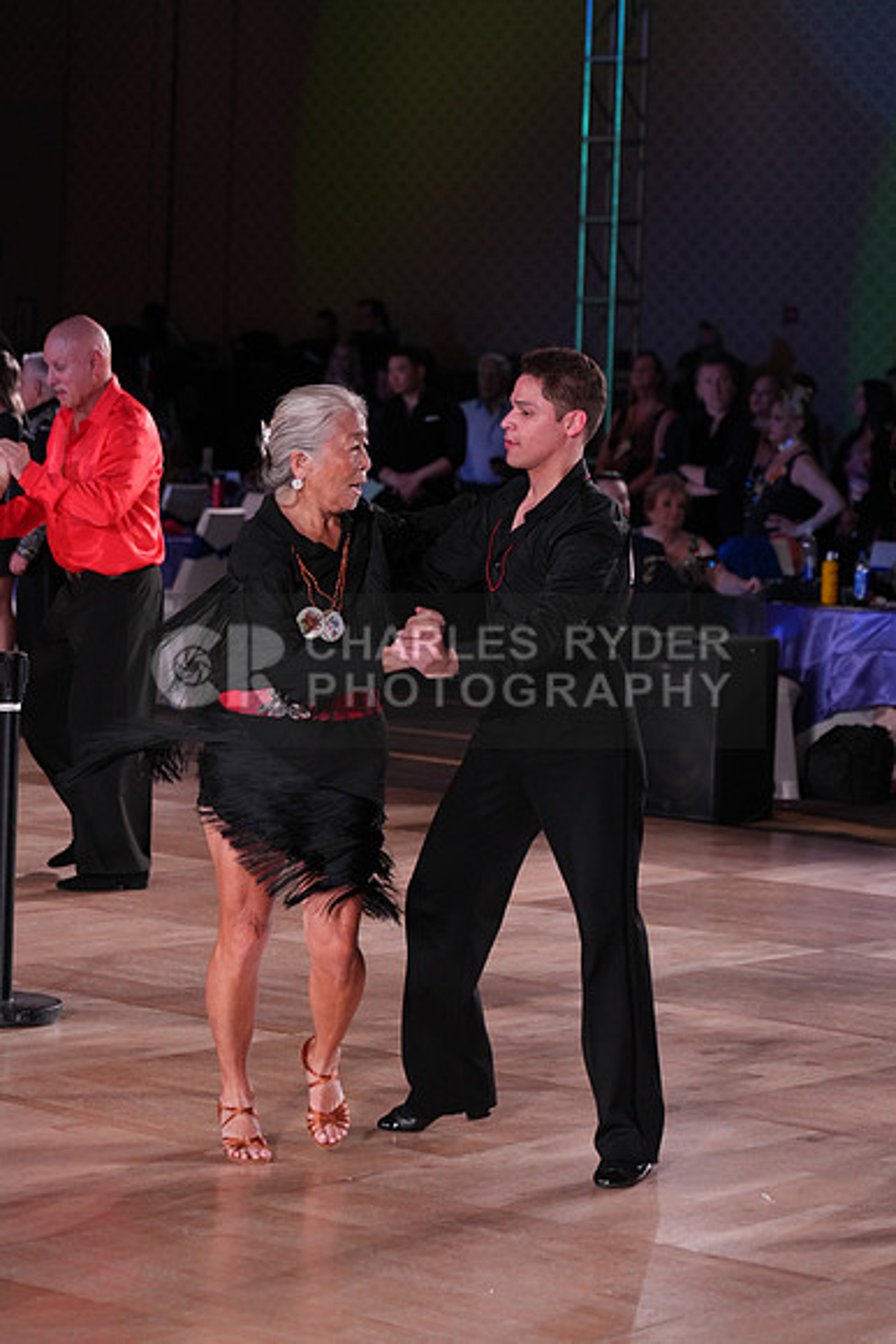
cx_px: 448
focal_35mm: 105
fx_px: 3917
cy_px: 672
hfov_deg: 13.0
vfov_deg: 19.5
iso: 2000
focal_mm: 105
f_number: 4
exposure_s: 1/400
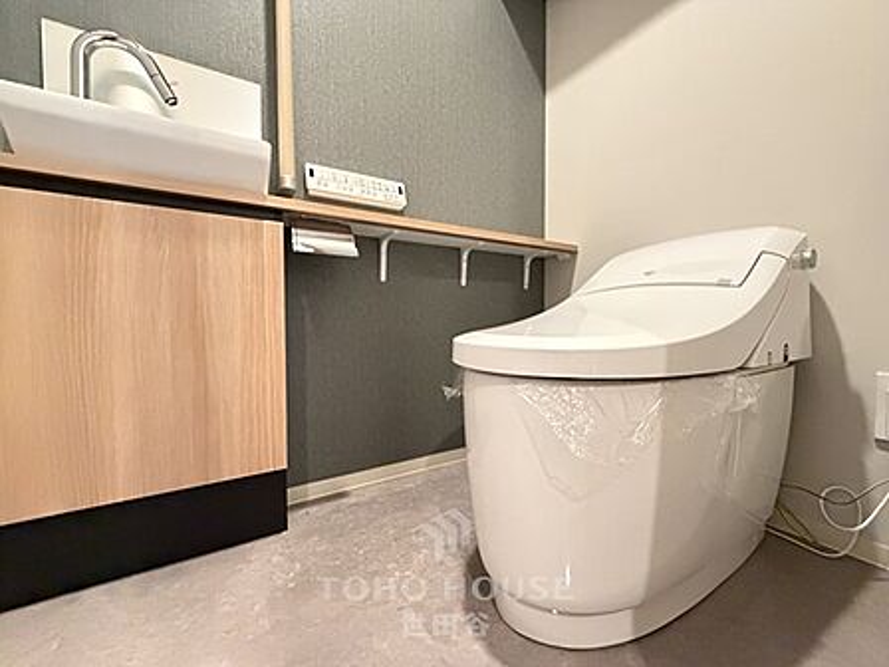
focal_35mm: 14
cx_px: 444
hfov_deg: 102.1
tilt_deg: -1.9
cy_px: 334
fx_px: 360
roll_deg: +0.6
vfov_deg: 85.7
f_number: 2.2
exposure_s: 1/33
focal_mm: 2.22
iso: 1000
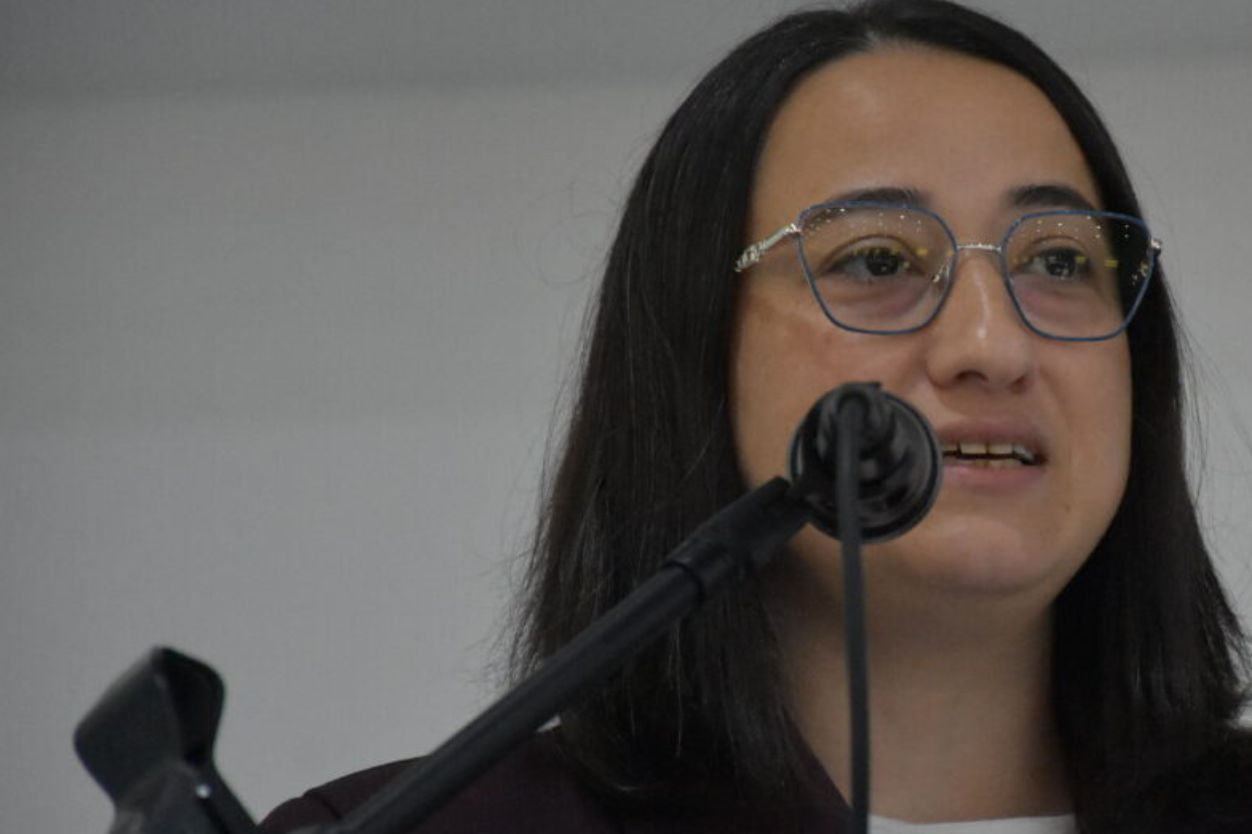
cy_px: 442
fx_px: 11923
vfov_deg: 4.0
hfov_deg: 6.0
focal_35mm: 343
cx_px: 1014
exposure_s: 1/250
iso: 5600
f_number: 5.6
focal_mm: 140
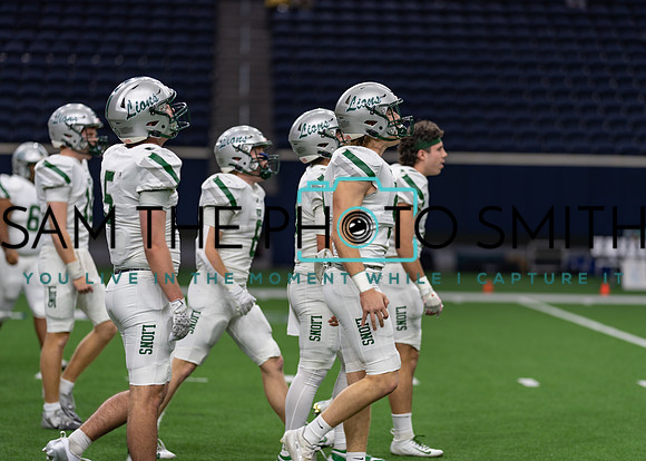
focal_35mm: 149
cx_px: 356
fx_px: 2741
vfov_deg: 9.6
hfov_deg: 13.4
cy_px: 229
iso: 200
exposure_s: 1/250
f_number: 1.8
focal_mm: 135
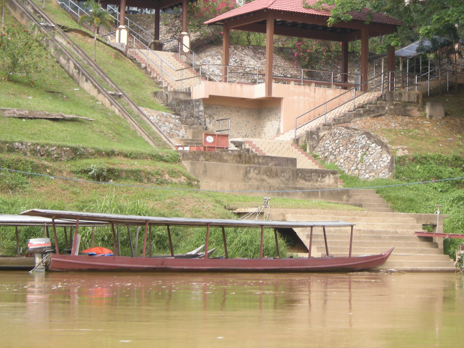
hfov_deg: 18.6
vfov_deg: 14.1
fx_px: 1407
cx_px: 343
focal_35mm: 105
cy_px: 105
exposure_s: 1/120
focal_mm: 12.9
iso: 64
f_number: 4.4
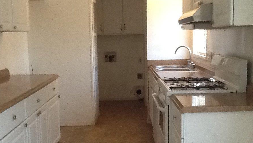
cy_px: 98
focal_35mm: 52
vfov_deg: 22.9
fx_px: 349
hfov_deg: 39.9
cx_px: 127
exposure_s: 1/30
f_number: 2.4
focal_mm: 2.03
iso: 200
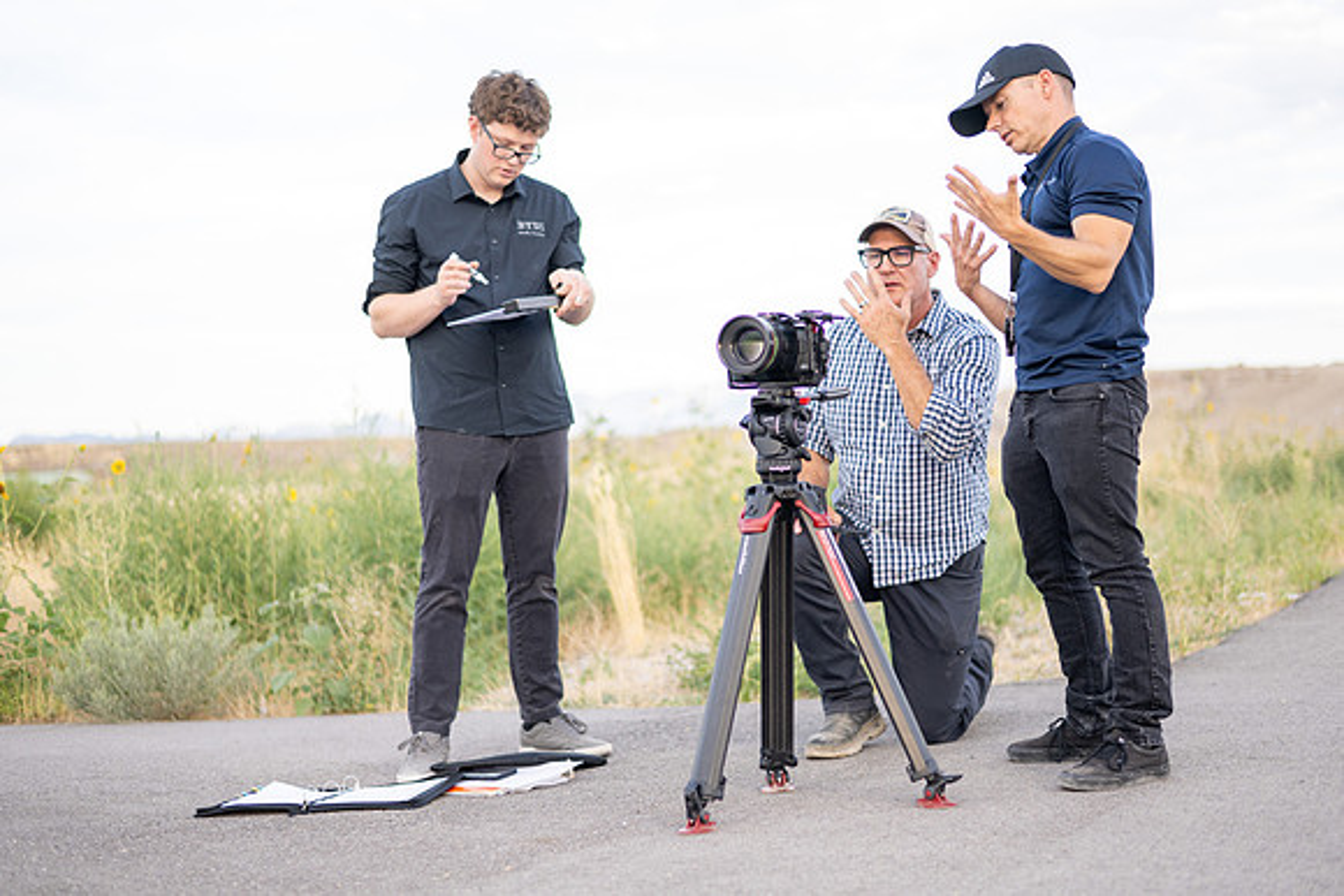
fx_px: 1867
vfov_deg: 27.0
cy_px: 448
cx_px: 672
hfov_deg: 39.6
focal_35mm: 50
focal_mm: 50
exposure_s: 1/640
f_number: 1.8
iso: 200
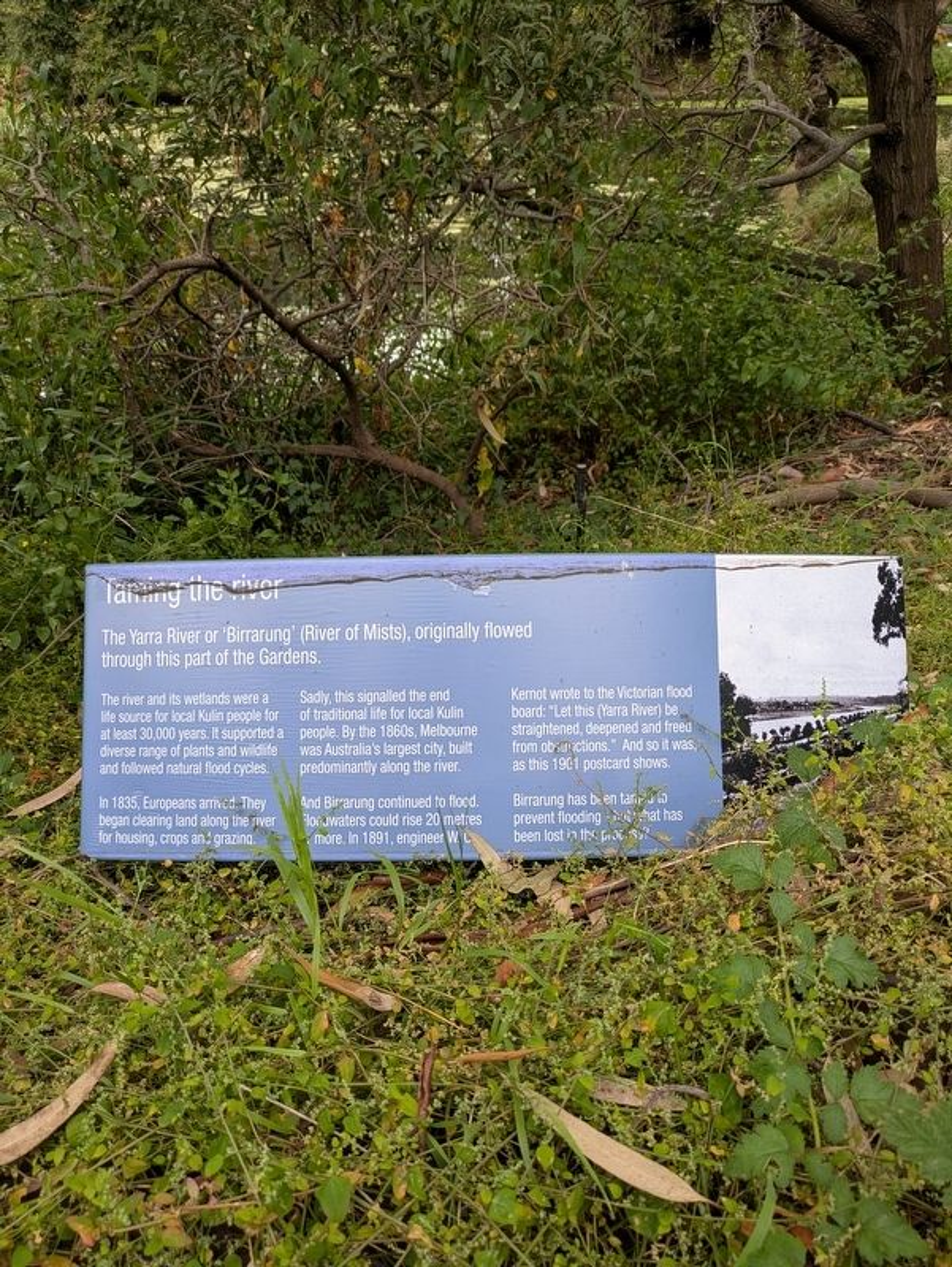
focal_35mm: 25
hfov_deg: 54.9
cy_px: 634
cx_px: 476
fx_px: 916
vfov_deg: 69.4
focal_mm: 5.43
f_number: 1.89
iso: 48
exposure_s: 1/133
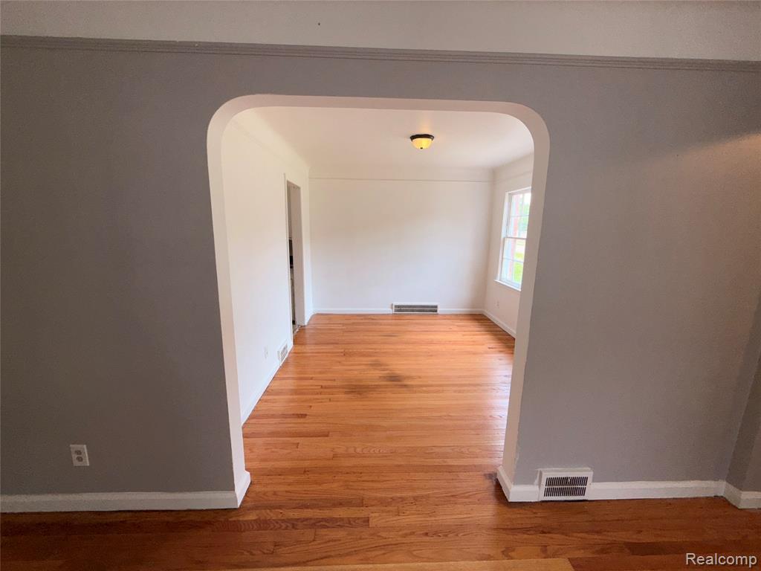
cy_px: 286
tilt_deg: -6.1
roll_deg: +1.0
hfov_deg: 102.1
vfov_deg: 85.7
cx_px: 380
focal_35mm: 14
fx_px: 308
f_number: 2.2
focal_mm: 2.22
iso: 32
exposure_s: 1/122
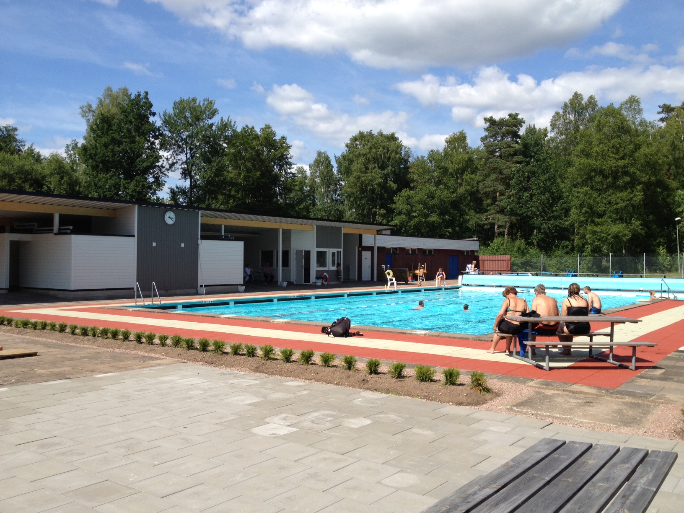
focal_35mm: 35
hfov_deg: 52.6
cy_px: 256
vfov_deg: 40.7
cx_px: 342
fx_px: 692
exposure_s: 1/1577
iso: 50
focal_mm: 4.28
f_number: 2.4
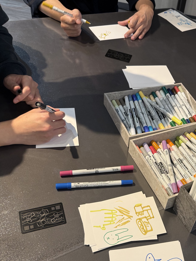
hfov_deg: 41.3
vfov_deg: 55.4
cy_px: 131
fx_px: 249
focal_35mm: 33
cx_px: 154
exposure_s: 1/50
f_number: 1.78
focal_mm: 6.76
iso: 125
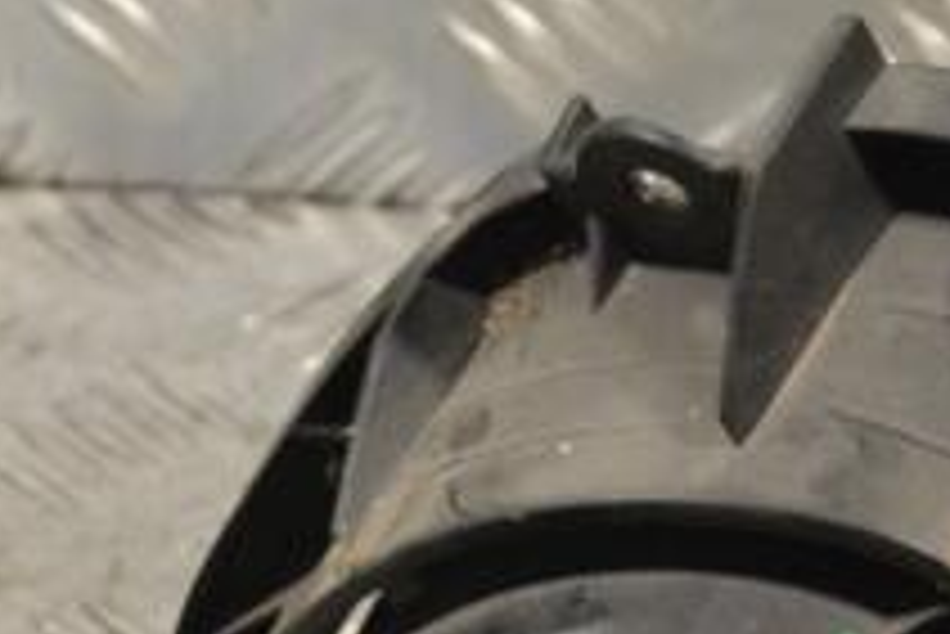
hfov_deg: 8.8
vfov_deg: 5.8
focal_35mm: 234
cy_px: 746
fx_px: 6190
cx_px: 594
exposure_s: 1/320
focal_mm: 55
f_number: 9
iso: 3200
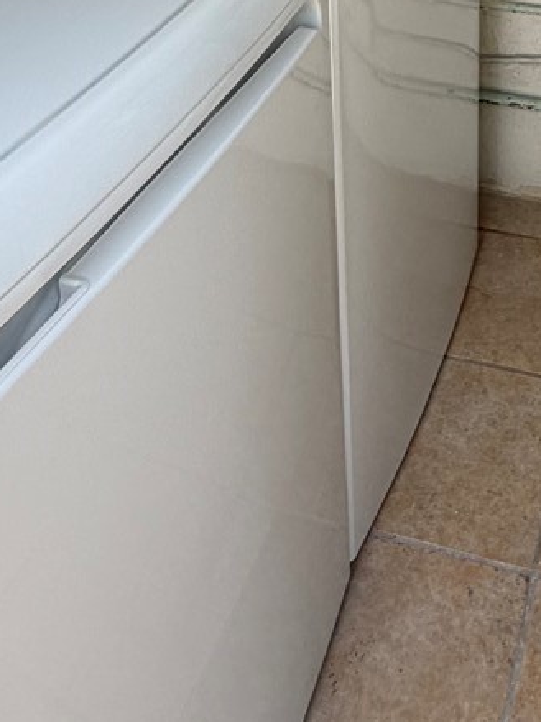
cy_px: -151
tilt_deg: -16.7
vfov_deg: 31.3
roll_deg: -0.3
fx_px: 1063
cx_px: 429
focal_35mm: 51
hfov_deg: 28.0
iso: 40
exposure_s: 1/234
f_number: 2.2
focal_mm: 2.22
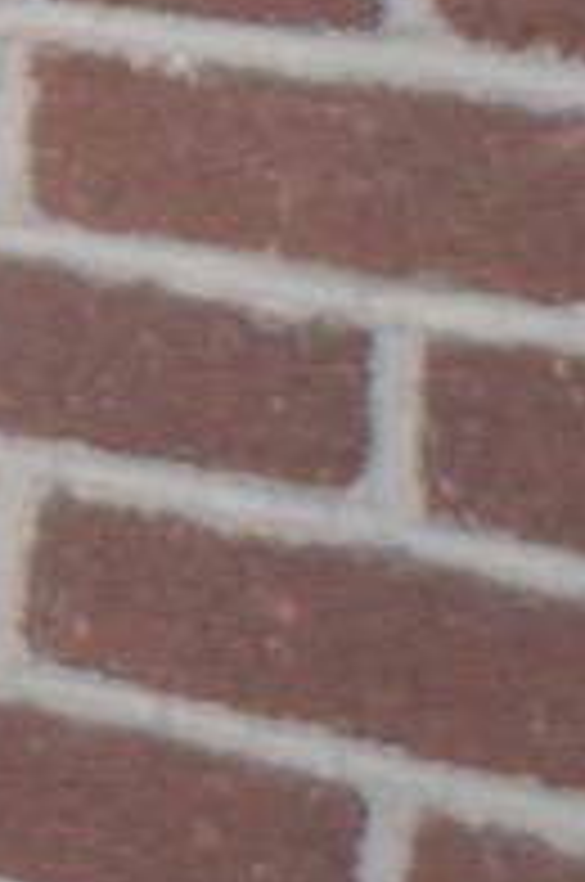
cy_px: -288
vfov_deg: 10.3
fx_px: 4794
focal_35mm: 196
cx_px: -2210
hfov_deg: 5.5
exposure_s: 1/60
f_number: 3.5
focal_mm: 20
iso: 1400
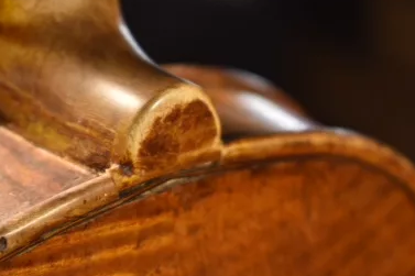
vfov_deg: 13.4
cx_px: 141
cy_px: 150
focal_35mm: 102
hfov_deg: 20.0
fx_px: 1175
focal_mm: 40
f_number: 5
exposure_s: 1/10
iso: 100
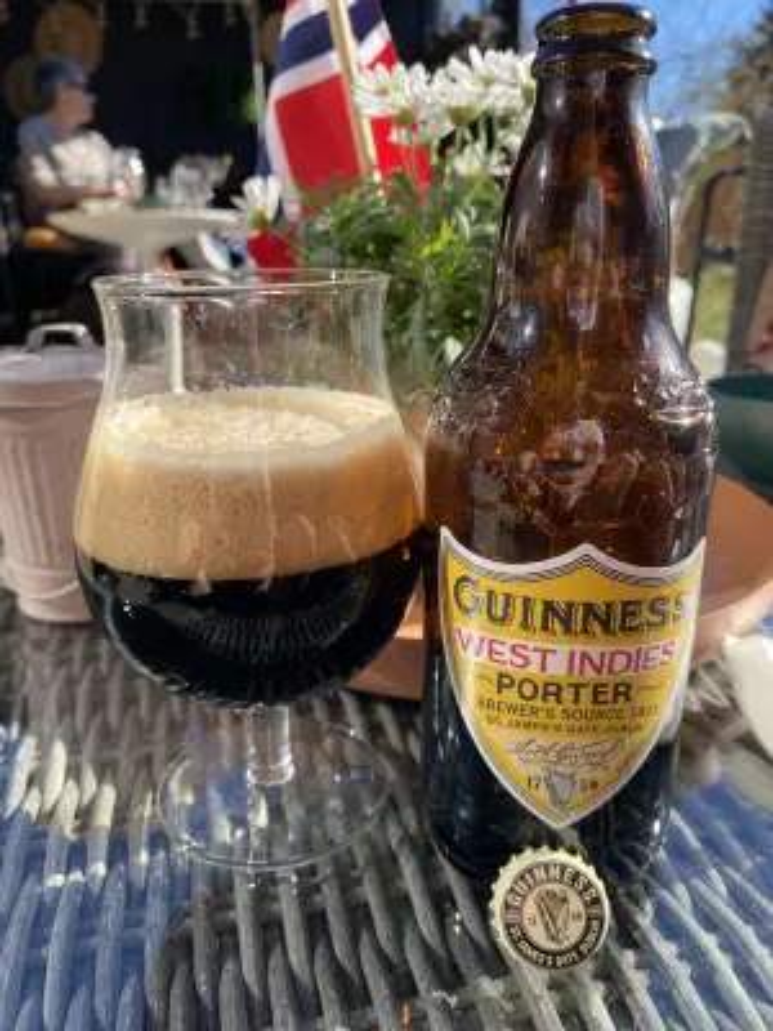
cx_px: 386
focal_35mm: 26
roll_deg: +0.4
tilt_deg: -18.3
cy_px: 516
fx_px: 774
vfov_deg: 67.3
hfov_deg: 53.1
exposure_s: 1/833
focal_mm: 4.25
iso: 32
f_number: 1.8
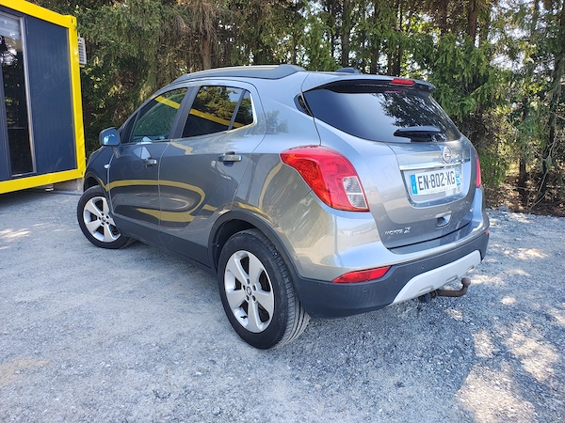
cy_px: 212
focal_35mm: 25
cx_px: 282
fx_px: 408
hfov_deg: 69.4
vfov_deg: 54.9
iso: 171
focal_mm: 5.89
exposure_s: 1/200
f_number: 1.4
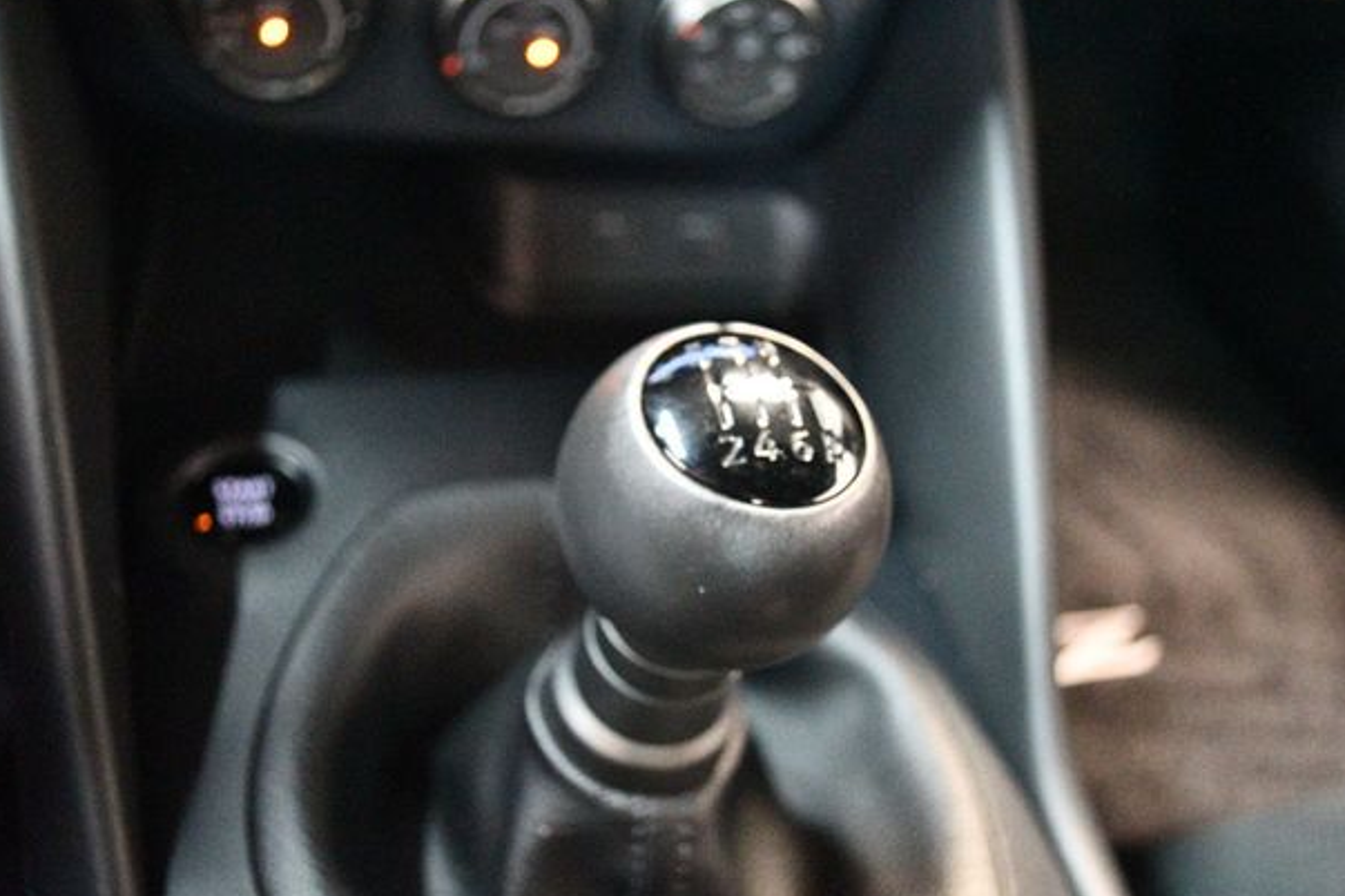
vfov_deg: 37.9
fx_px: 1308
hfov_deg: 54.4
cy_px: 444
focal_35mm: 35
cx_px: 667
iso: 12800
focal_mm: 22
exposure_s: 1/20
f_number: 3.8
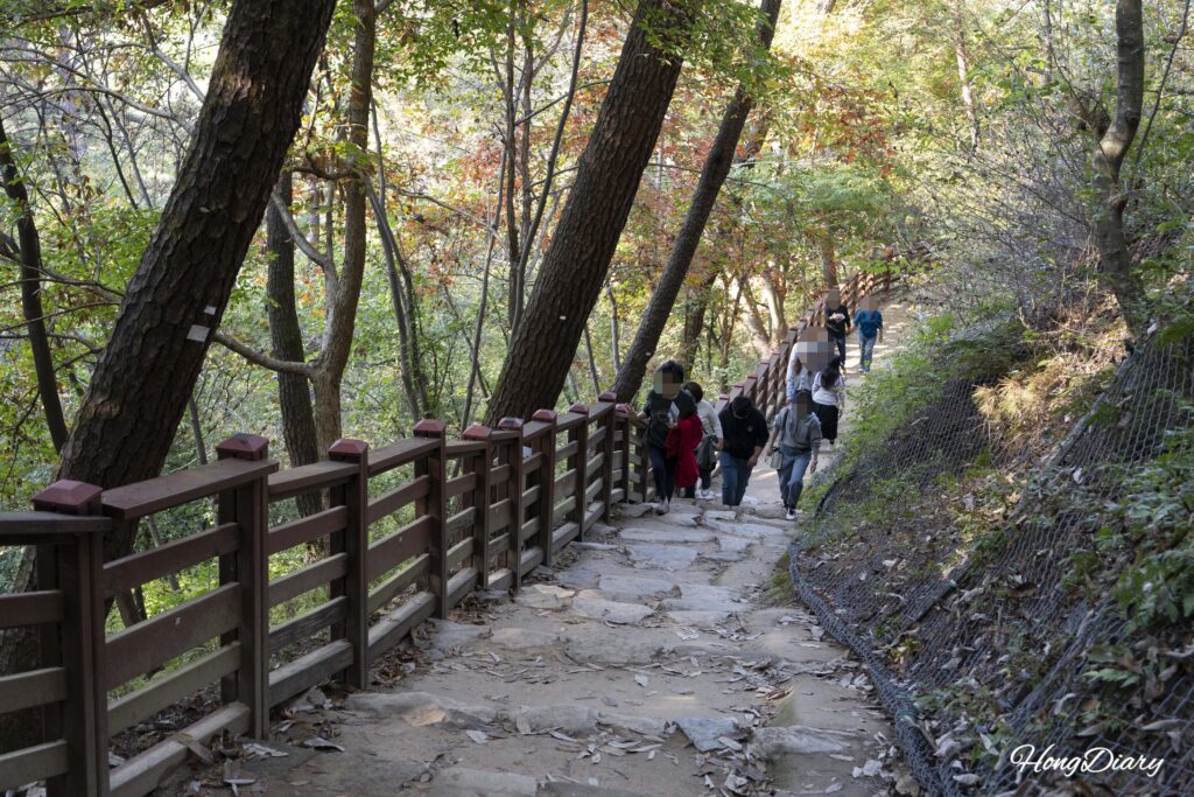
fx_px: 1625
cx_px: 597
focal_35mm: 49
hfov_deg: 40.3
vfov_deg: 27.5
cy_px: 398
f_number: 5.6
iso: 1600
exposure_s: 1/160
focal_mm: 49
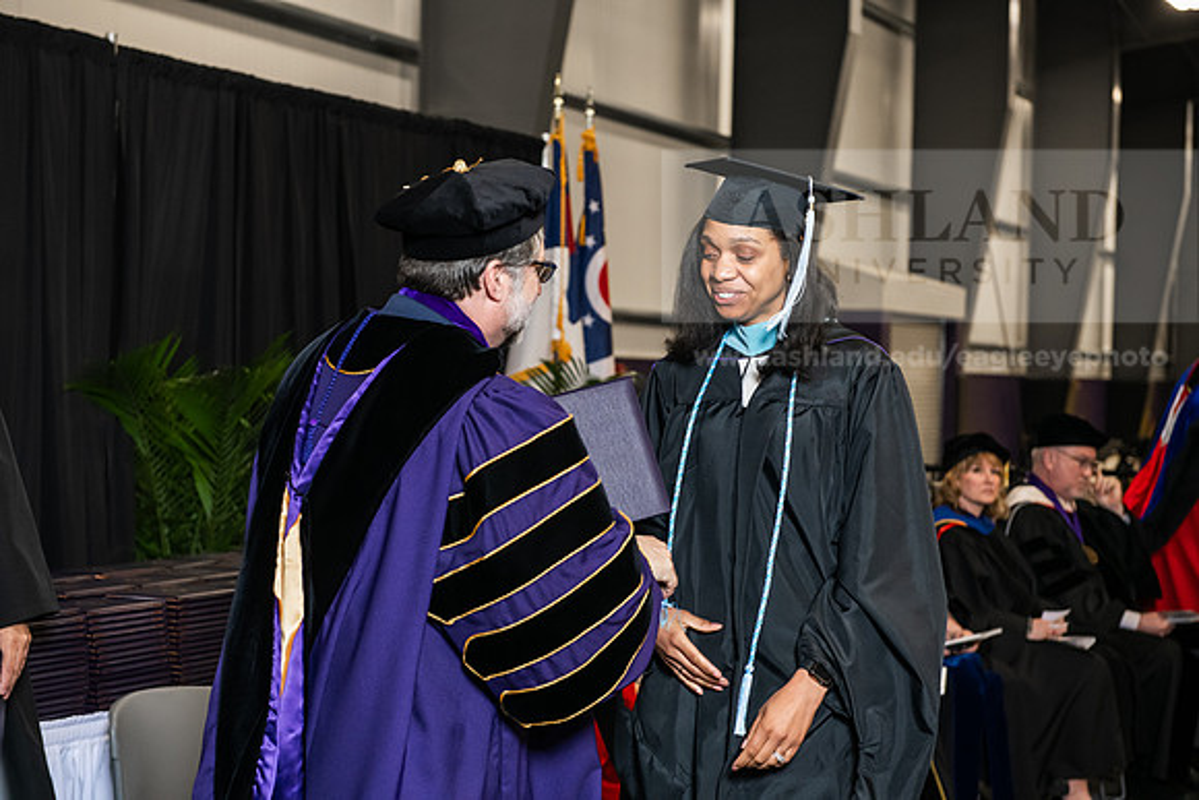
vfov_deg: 19.5
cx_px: 600
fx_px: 2332
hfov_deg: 28.8
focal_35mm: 70
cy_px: 400
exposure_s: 1/200
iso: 2000
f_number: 5
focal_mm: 70
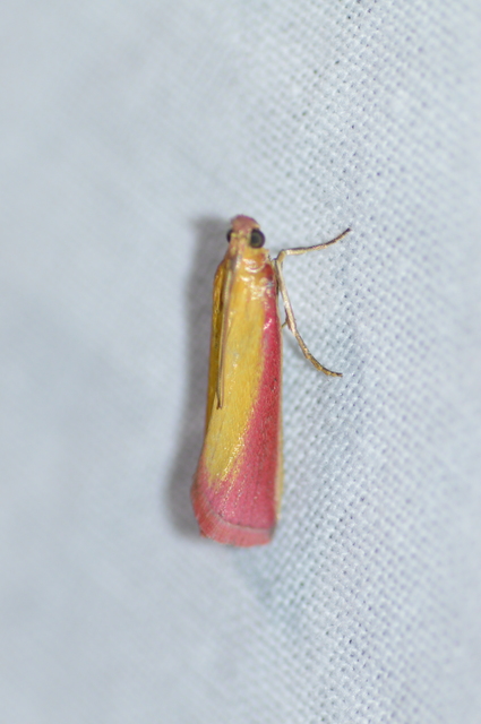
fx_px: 3014
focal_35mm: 150
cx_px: 240
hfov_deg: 9.1
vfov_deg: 13.7
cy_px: 362
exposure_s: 1/60
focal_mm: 100
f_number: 5
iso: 720
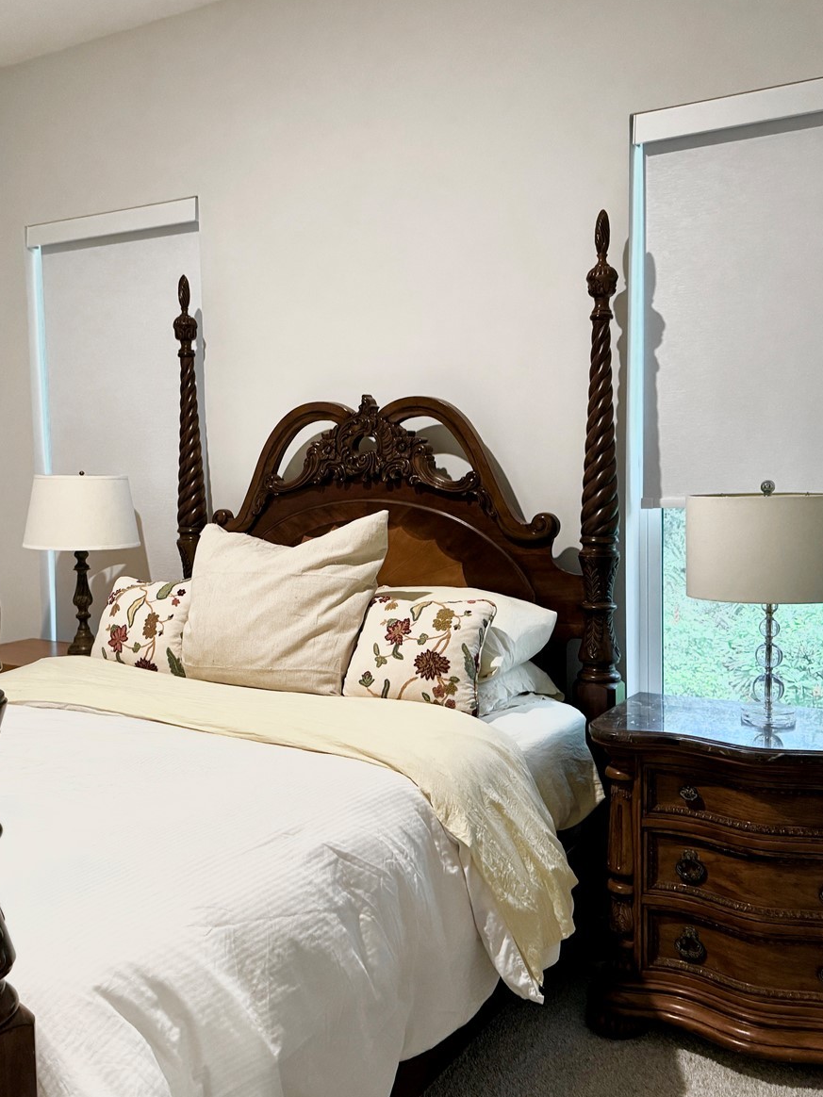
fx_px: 1046
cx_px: 317
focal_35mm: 33
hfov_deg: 42.7
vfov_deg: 55.3
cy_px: 538
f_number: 1.78
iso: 320
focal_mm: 6.76
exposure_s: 1/60
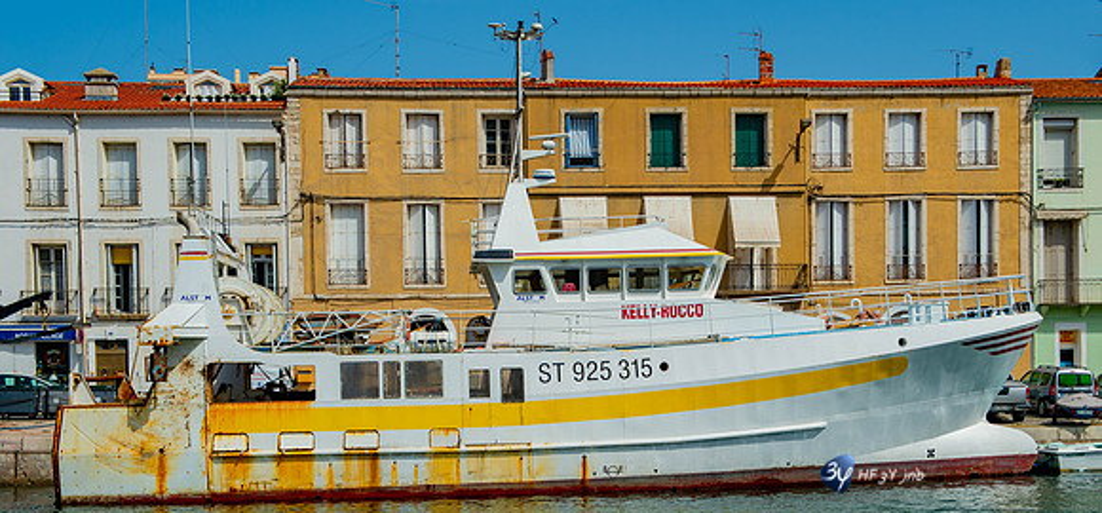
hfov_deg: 38.2
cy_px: 381
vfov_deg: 18.2
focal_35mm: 57
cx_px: 592
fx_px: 1589
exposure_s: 1/320
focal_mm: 48
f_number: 9
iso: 100
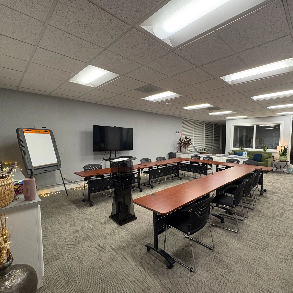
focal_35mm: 17
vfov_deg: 83.9
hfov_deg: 83.1
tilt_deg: -3.1
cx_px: 174
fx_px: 163
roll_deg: +0.7
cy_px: 151
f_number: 2.2
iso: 200
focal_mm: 2.22
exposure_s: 1/56
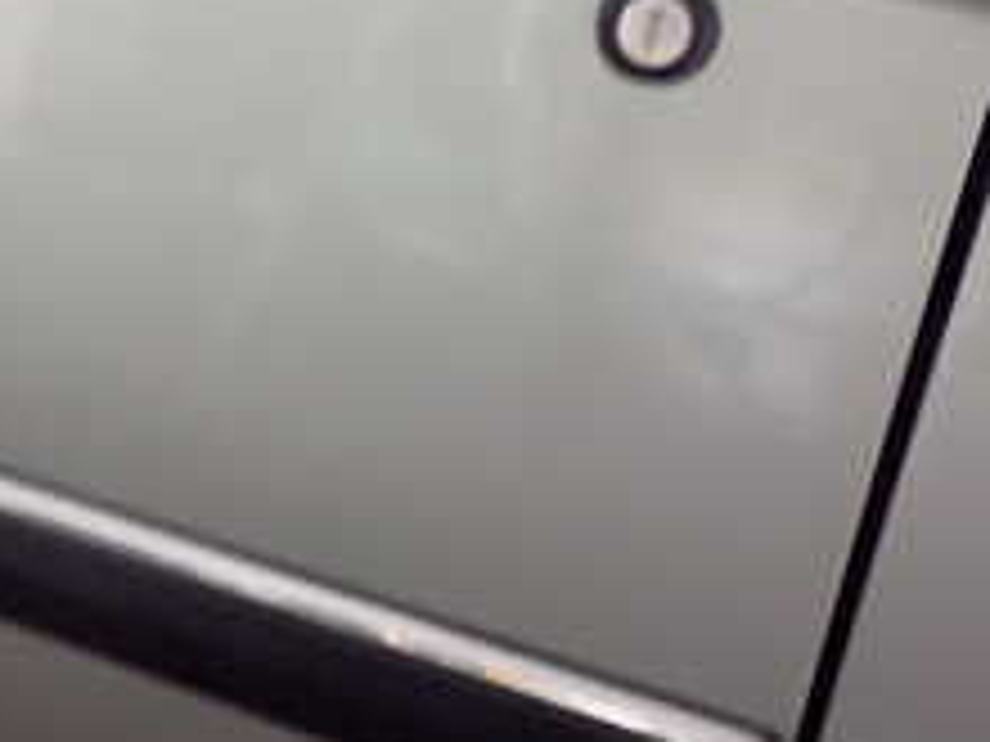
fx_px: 2345
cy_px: 162
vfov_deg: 17.9
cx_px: -324
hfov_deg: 21.4
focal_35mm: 82
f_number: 2.3
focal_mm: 5.4
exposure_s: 1/30
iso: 200
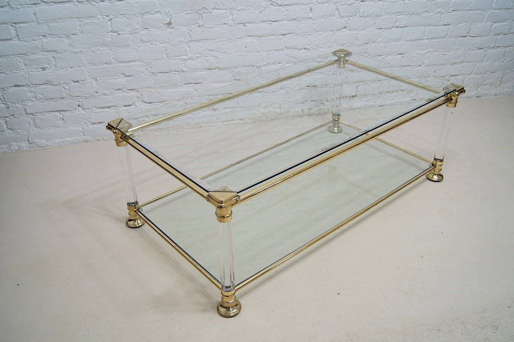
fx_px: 471
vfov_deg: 39.9
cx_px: 257
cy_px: 171
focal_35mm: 33
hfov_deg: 57.2
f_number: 4
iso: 400
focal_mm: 22
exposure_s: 1/100
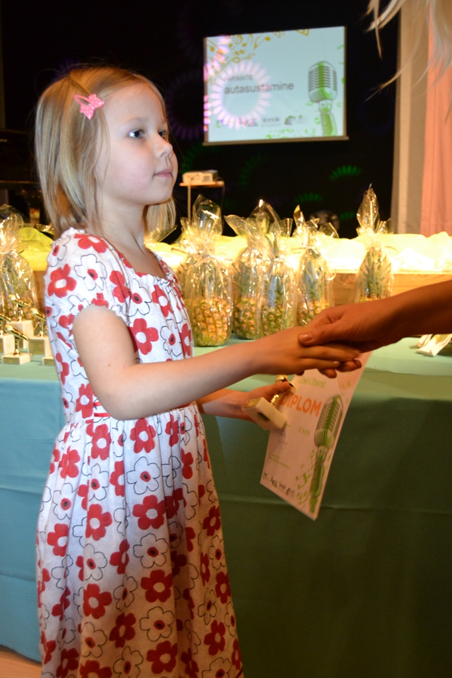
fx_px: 649
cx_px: 226
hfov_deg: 38.4
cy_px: 339
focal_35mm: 34
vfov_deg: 55.1
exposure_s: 1/60
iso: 1800
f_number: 3.8
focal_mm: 23
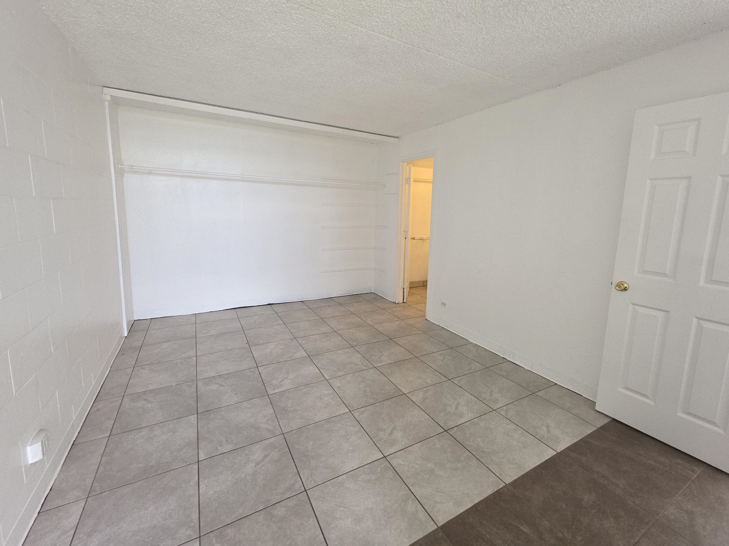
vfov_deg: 85.5
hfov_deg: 102.0
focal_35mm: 14
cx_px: 377
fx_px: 295
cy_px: 253
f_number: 1.9
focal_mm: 2.2
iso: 125
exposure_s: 1/60
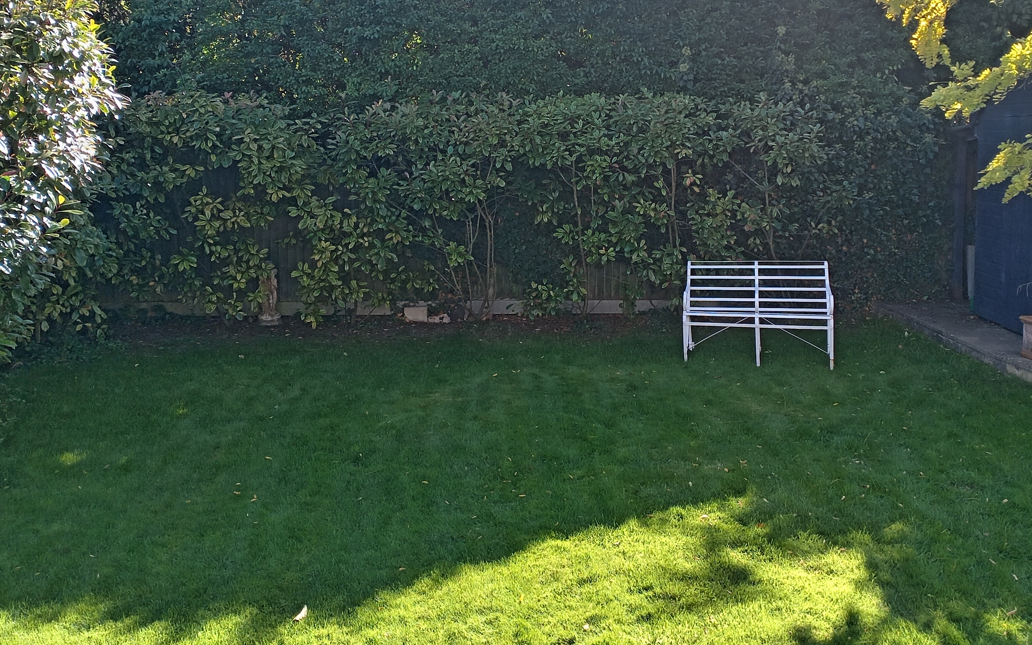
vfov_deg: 34.1
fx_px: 1041
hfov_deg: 52.7
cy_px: 216
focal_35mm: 37
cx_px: 568
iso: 103
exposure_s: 1/175
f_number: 1.8
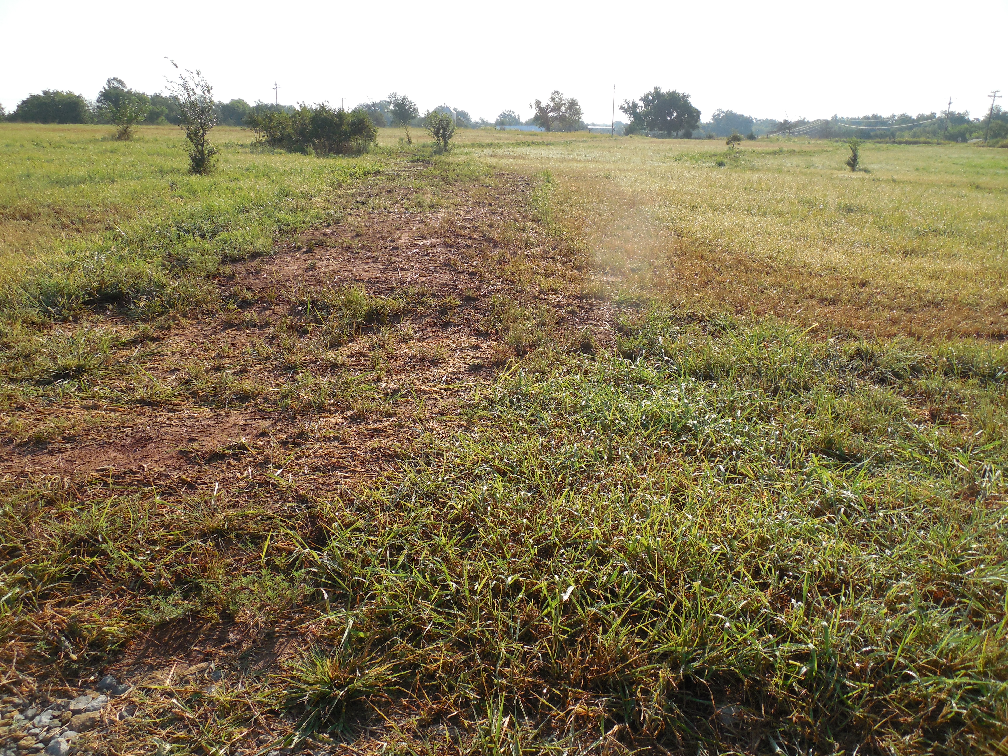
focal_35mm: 25
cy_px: 378
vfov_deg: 54.9
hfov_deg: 69.4
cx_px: 504
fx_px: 728
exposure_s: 1/1000
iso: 125
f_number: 3.3
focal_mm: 4.5
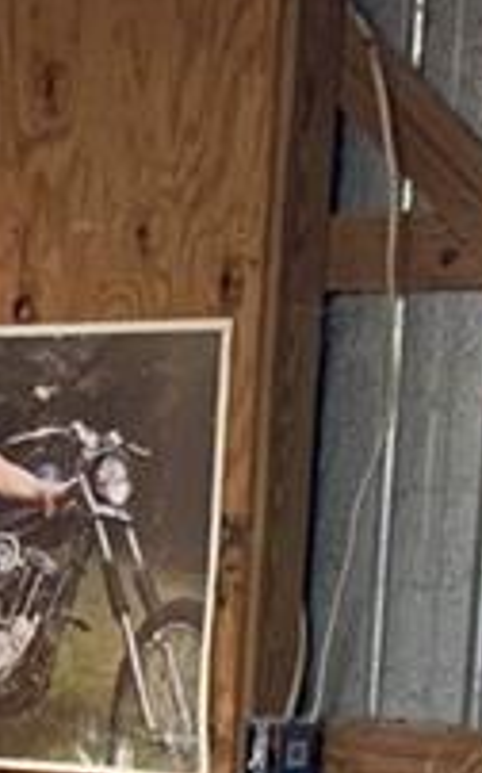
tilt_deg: -10.5
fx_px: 3452
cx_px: -187
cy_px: 1274
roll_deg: -0.4
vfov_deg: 12.0
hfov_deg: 7.9
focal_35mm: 164
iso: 320
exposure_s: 1/30
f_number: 1.8
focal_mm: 4.25
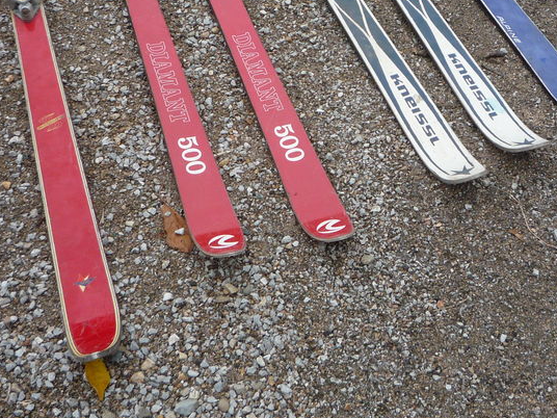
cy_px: 100
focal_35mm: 56
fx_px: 901
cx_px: 334
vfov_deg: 25.8
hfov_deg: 34.2
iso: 100
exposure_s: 1/250
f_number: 4
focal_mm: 5.2
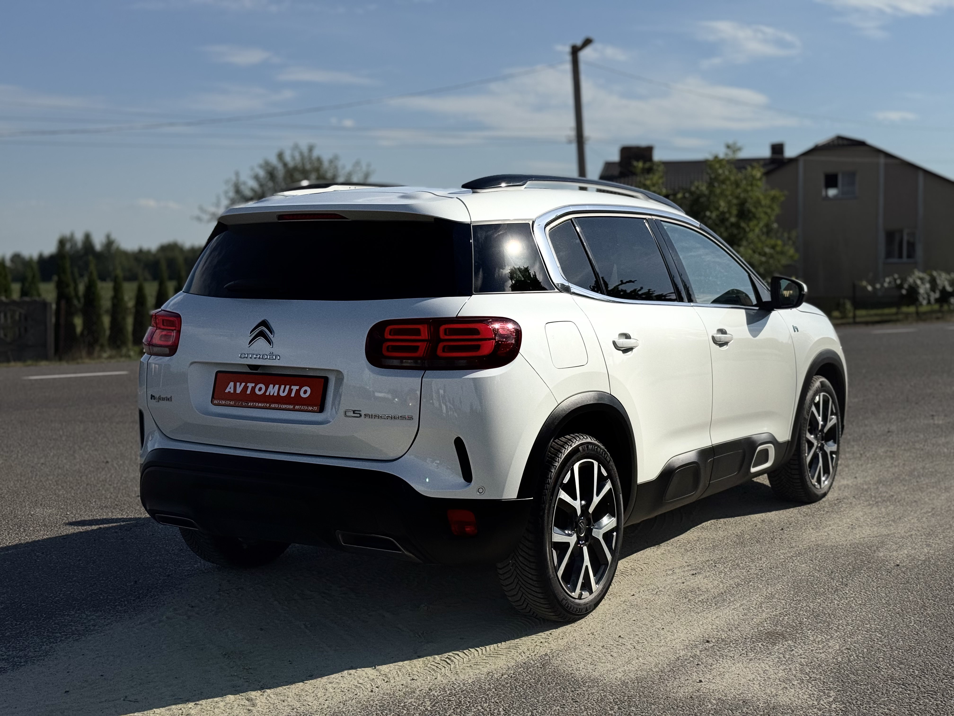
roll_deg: +0.5
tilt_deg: -4.0
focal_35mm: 48
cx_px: 477
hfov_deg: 39.7
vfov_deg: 30.3
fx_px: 1323
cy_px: 358
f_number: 1.78
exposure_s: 1/15385
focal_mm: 6.76
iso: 50
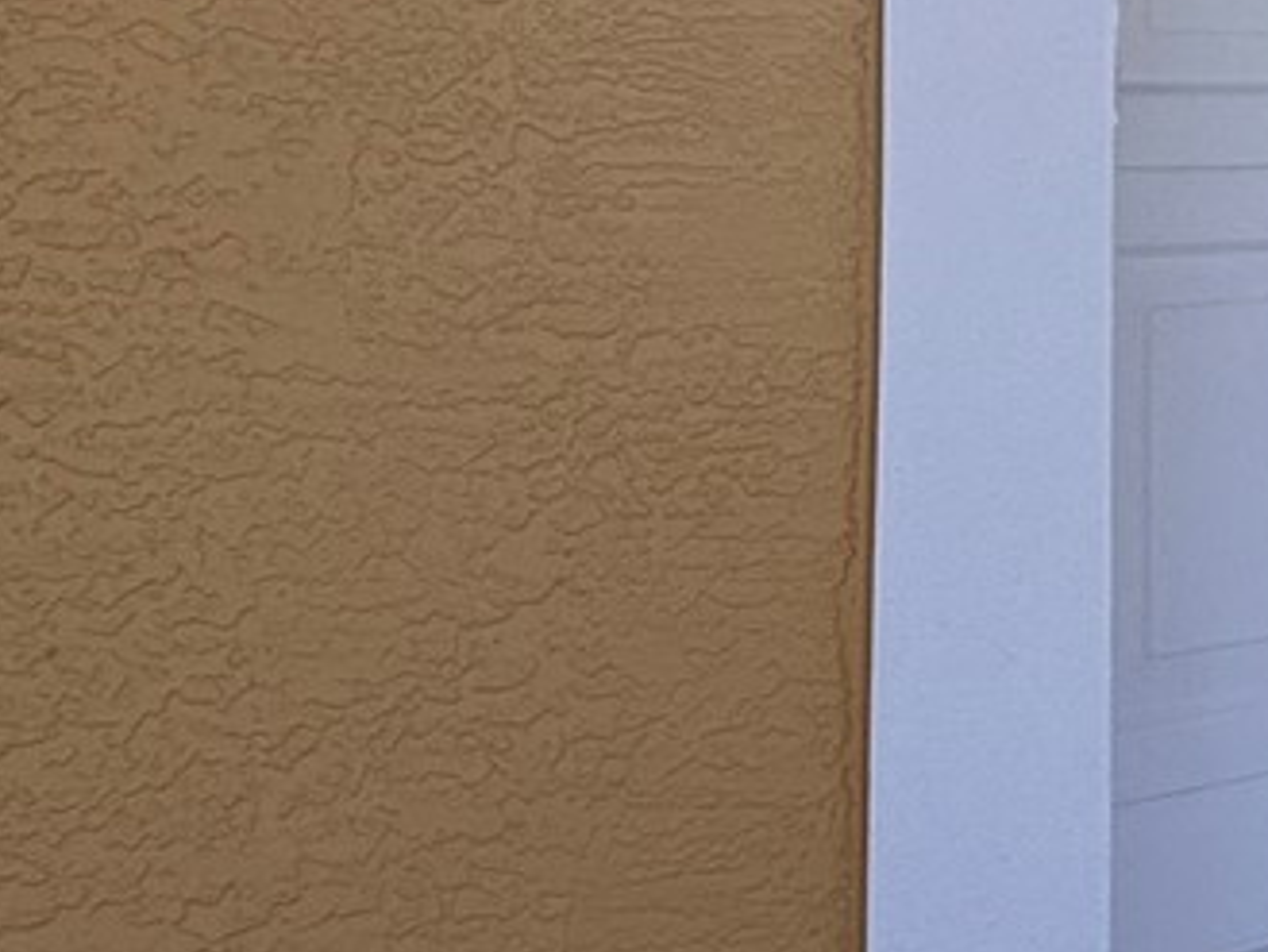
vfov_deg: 21.0
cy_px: 31
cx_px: 2127
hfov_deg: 21.5
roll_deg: +3.3
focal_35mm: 68
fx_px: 2492
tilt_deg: +2.8
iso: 50
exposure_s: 1/1399
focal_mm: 2.22
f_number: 2.2
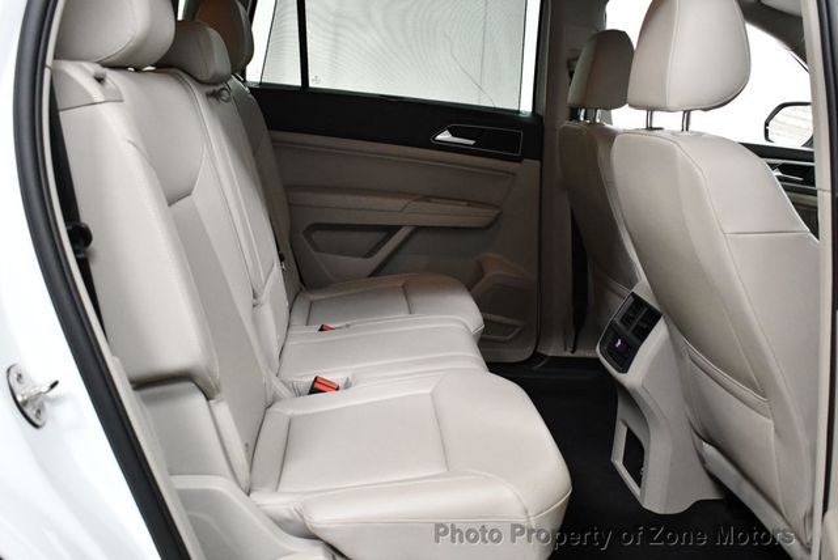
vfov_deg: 36.9
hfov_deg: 53.1
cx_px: 419
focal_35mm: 36
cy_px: 280
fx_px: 839
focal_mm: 18
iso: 3200
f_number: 3.5
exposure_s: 1/125
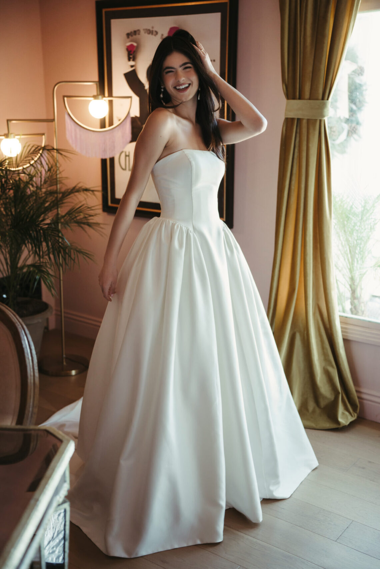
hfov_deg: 29.9
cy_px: 284
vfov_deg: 43.6
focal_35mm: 45
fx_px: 712
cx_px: 190
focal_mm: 45
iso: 1000
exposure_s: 1/320
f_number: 2.2
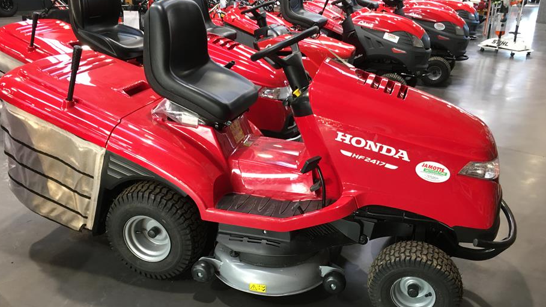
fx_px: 478
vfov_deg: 35.5
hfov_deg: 59.5
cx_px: 268
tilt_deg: -23.4
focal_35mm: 33
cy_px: 178
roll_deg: -1.4
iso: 125
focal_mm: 4.15
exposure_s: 1/33
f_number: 2.2
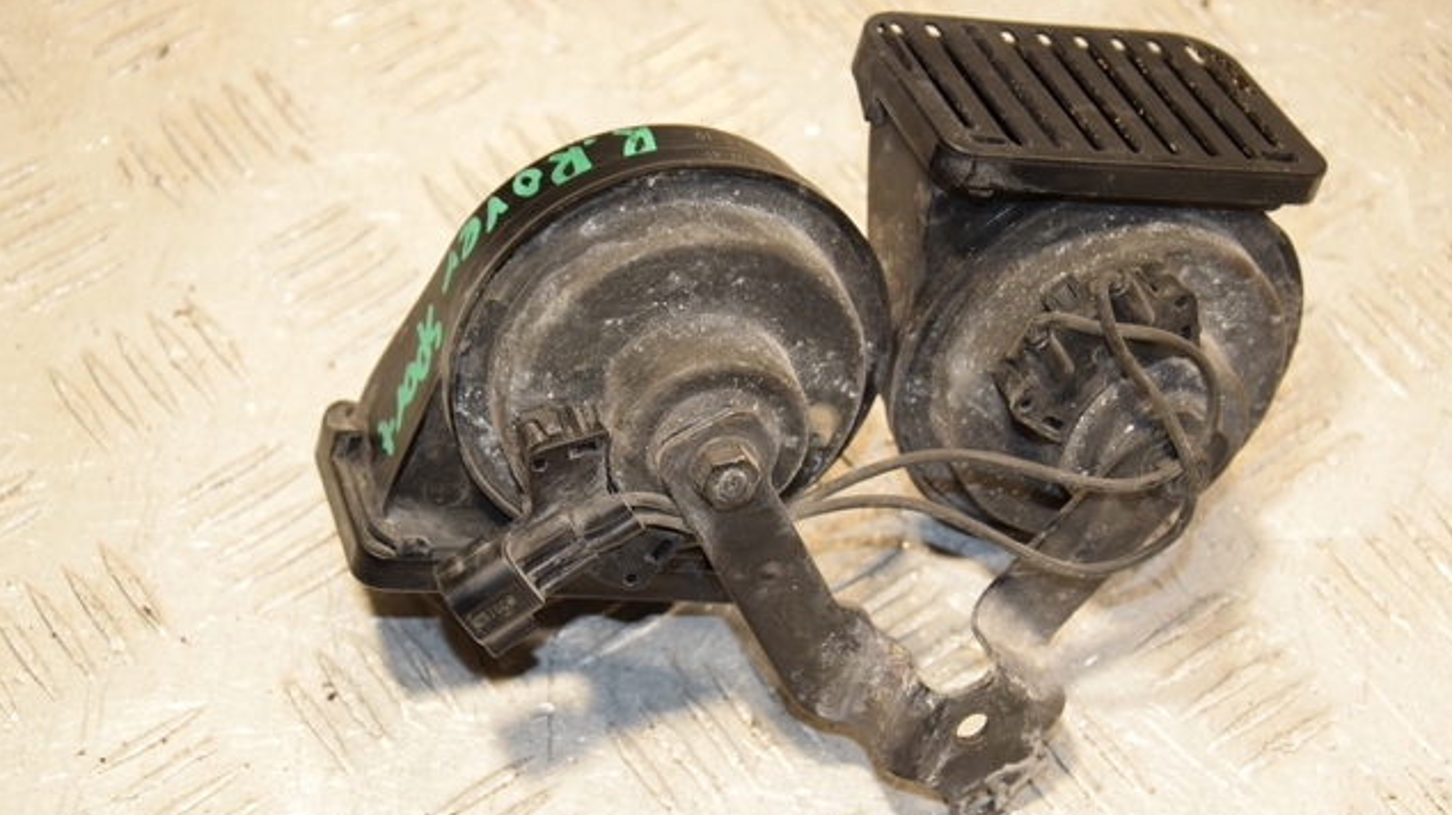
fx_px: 3541
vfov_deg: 13.1
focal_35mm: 92
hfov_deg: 23.2
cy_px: 403
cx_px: 731
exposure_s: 1/200
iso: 800
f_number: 6.3
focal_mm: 58
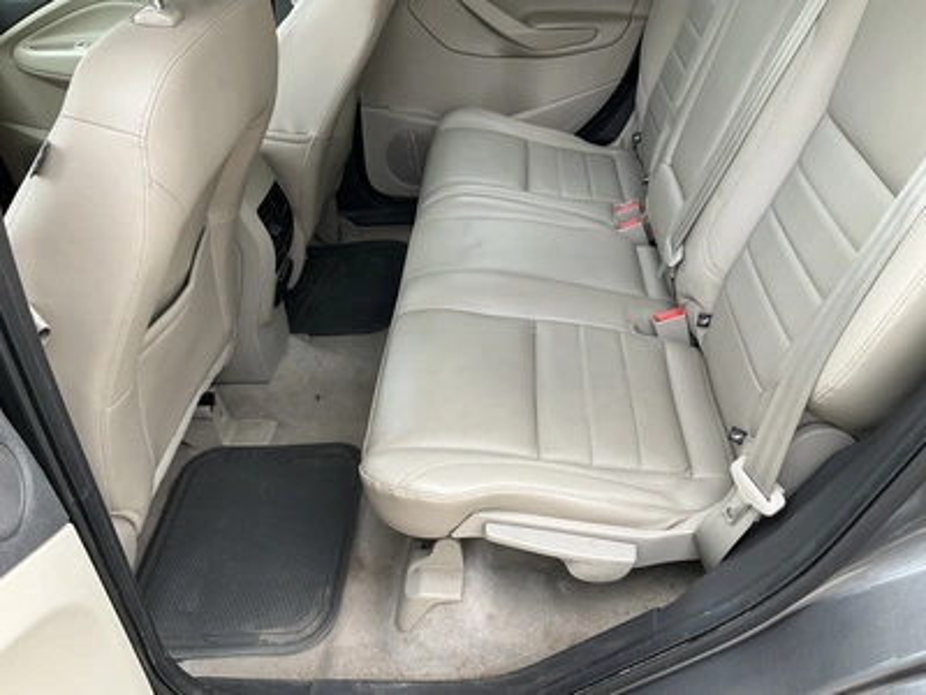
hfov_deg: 61.7
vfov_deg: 48.2
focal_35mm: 29
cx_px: 463
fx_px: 776
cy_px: 348
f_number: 1.8
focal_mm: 3
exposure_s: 1/122
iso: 40
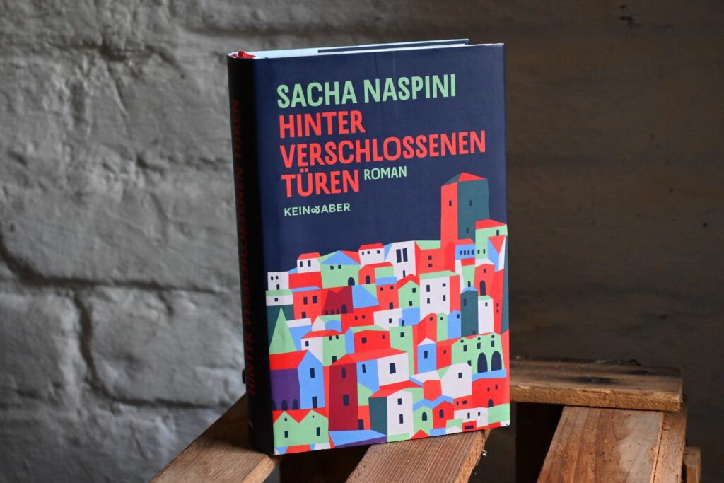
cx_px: 362
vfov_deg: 21.6
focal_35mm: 63
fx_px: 1267
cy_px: 242
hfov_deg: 31.9
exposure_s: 1/125
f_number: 5.6
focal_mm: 42
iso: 2500
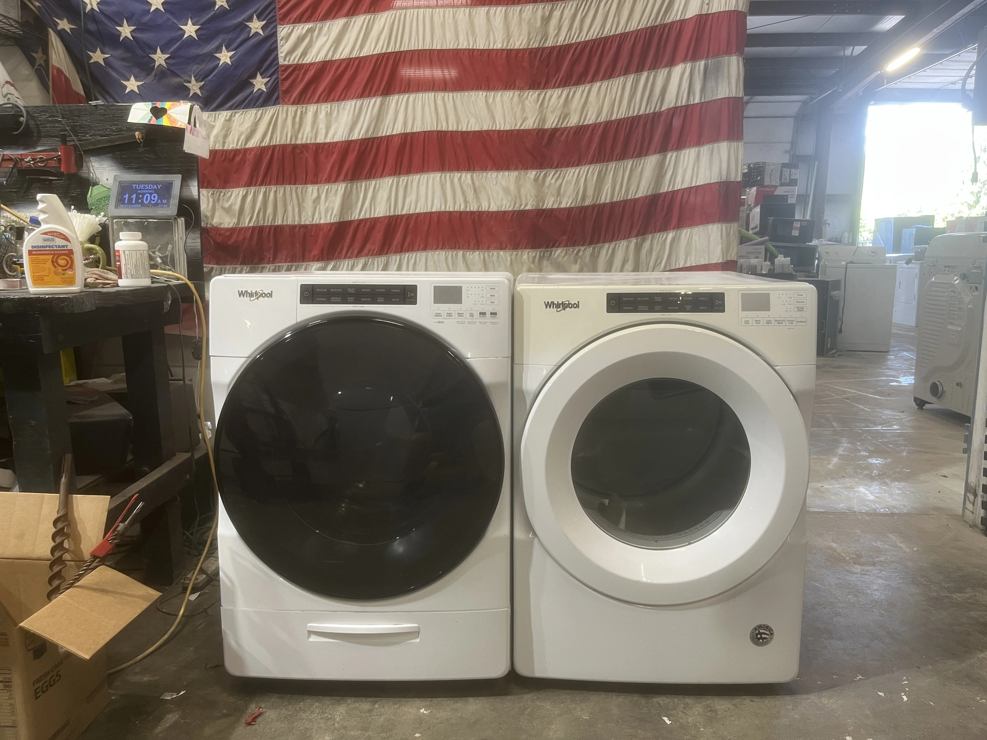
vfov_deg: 53.1
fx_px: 741
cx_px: 494
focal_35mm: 26
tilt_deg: -9.0
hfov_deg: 67.3
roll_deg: +0.3
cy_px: 370
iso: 80
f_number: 1.6
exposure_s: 1/60
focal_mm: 5.1
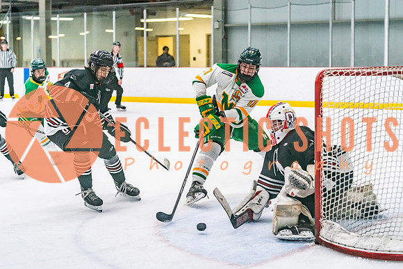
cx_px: 201
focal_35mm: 76
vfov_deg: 17.9
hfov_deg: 26.6
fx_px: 851
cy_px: 124
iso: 3200
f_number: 2.8
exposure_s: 1/1250
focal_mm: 70
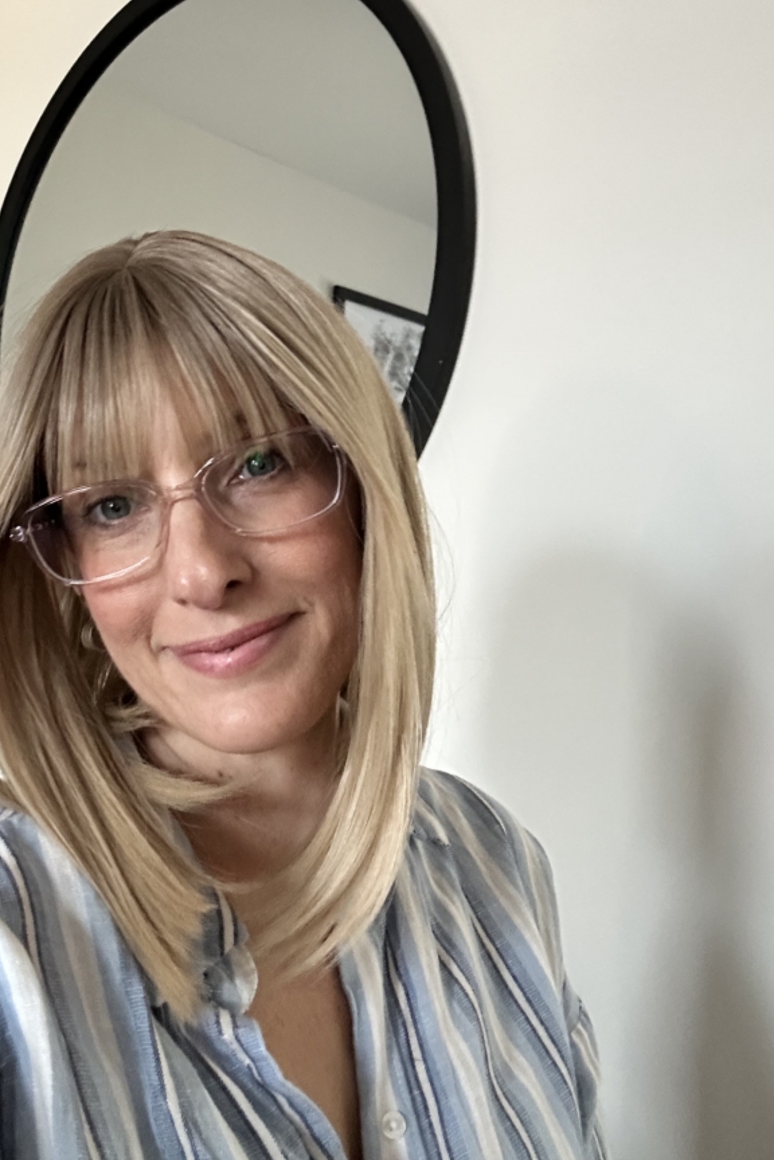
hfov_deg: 35.8
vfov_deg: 51.8
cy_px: 518
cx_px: 297
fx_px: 1193
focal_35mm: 37
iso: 400
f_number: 1.9
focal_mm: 2.69
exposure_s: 1/30
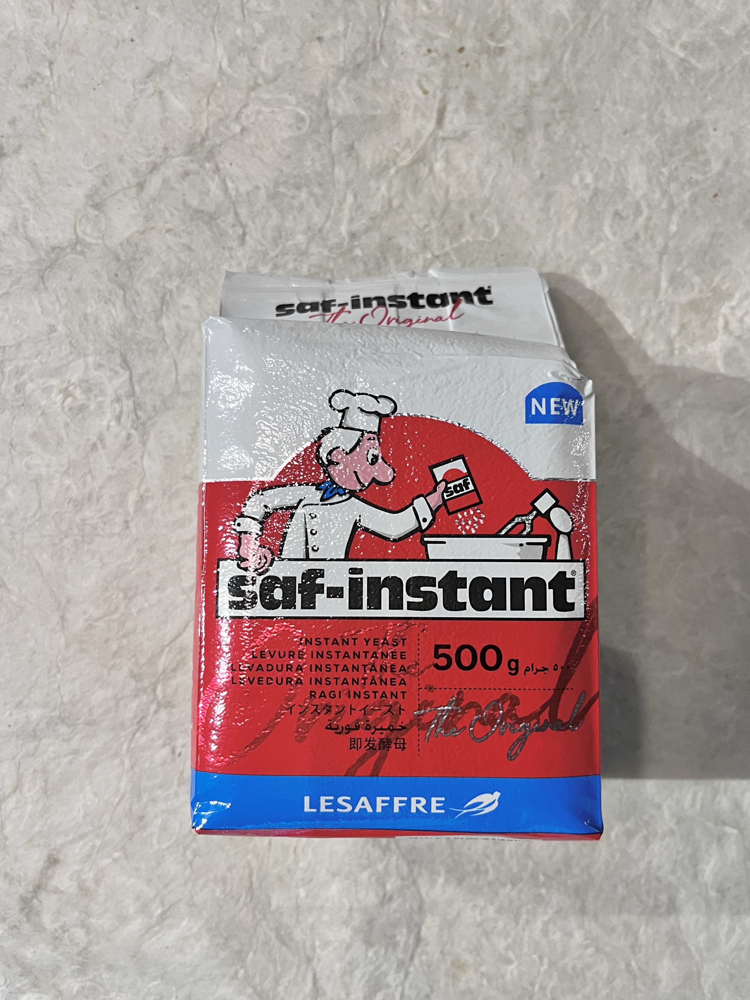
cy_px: 500
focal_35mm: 26
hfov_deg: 53.1
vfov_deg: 67.3
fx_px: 751
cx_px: 375
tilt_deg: -88.0
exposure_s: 1/50
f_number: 1.6
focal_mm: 5.1
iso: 320
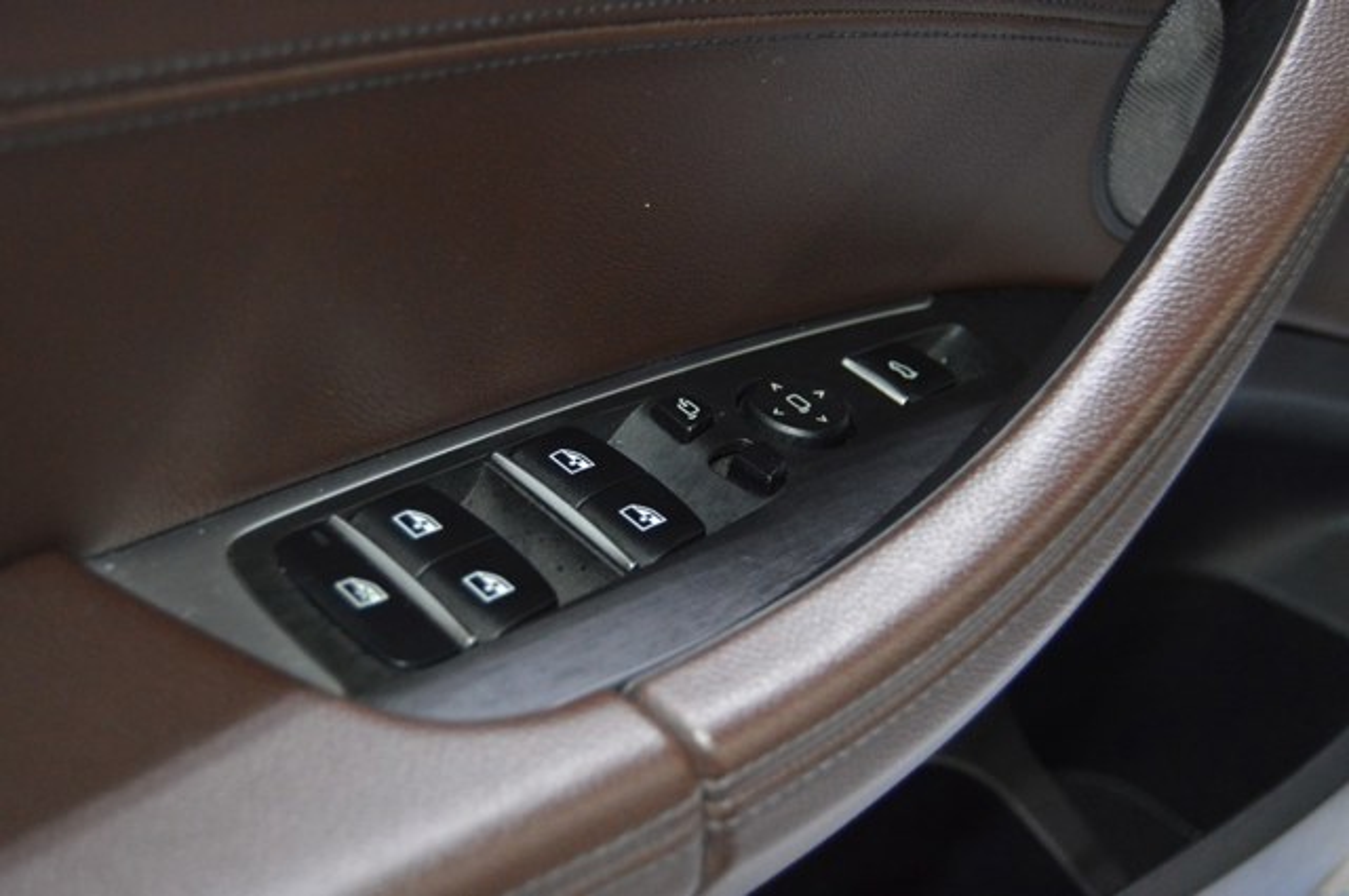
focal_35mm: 46
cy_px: 448
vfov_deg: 28.9
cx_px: 674
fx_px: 1740
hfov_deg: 42.4
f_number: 4.2
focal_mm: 31
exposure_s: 1/60
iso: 2500
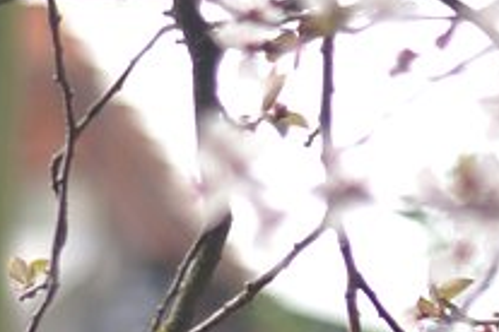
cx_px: 219
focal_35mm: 742
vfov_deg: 1.8
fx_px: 10284
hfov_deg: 2.8
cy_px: 656
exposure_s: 1/200
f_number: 4.5
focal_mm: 100
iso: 200
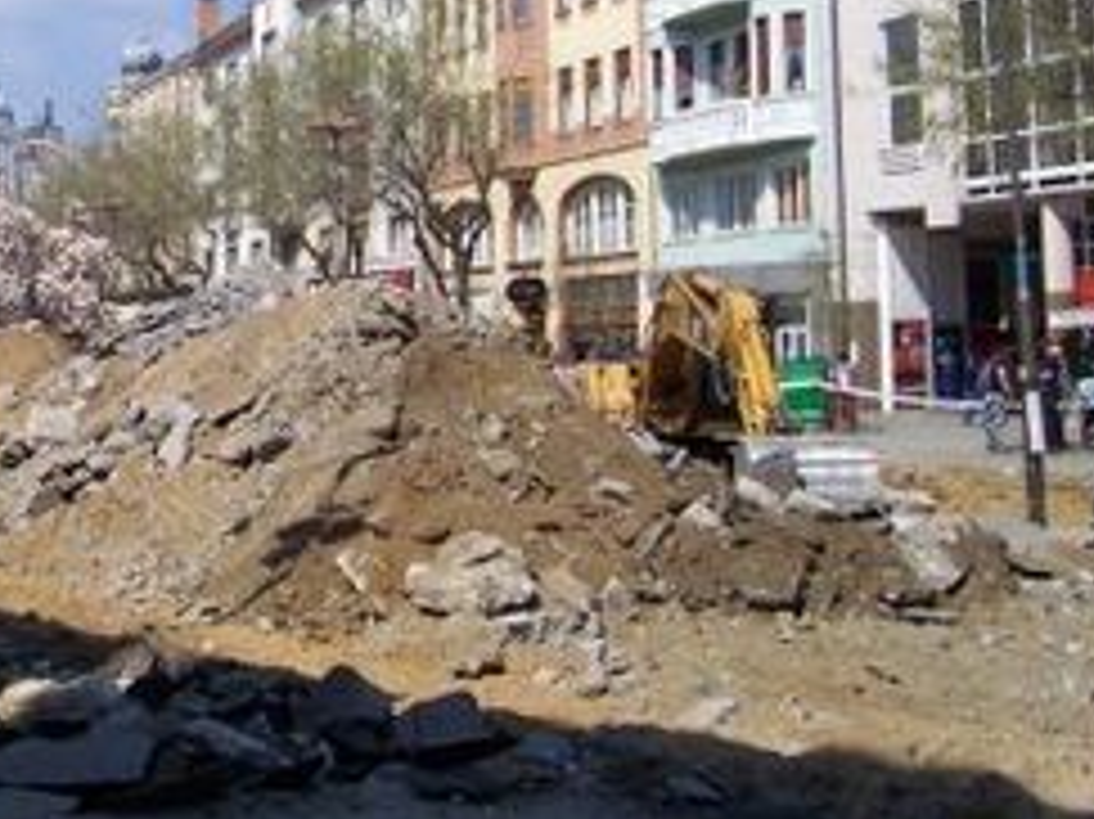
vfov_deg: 25.6
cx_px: 266
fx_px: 1769
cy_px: 148
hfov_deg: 33.6
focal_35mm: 56
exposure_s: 1/750
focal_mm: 5.6
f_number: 5.6
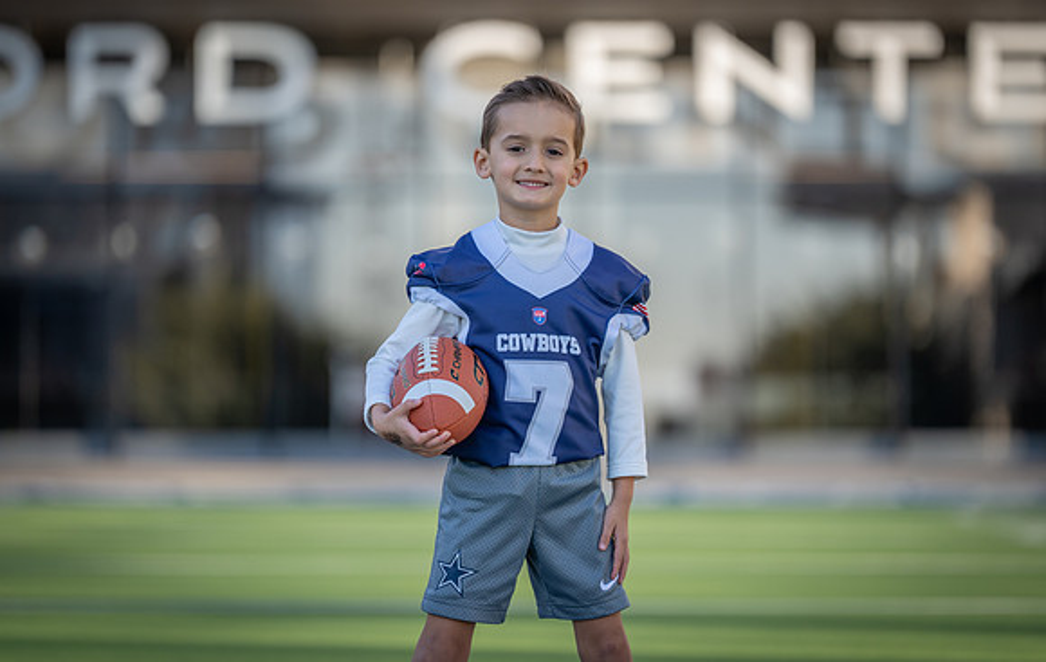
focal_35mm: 193
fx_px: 5512
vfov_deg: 6.9
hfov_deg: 10.8
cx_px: 524
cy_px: 313
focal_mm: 185
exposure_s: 1/640
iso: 125
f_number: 2.8
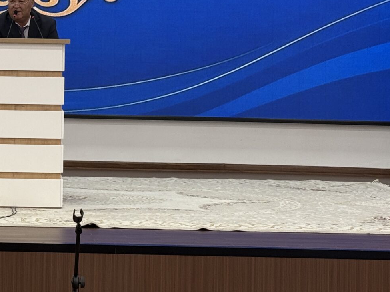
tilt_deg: +3.9
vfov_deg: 11.6
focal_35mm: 126
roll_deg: -0.9
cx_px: 18
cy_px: -10
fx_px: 1419
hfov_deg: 15.4
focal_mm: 6.76
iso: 50
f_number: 1.78
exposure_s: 1/51
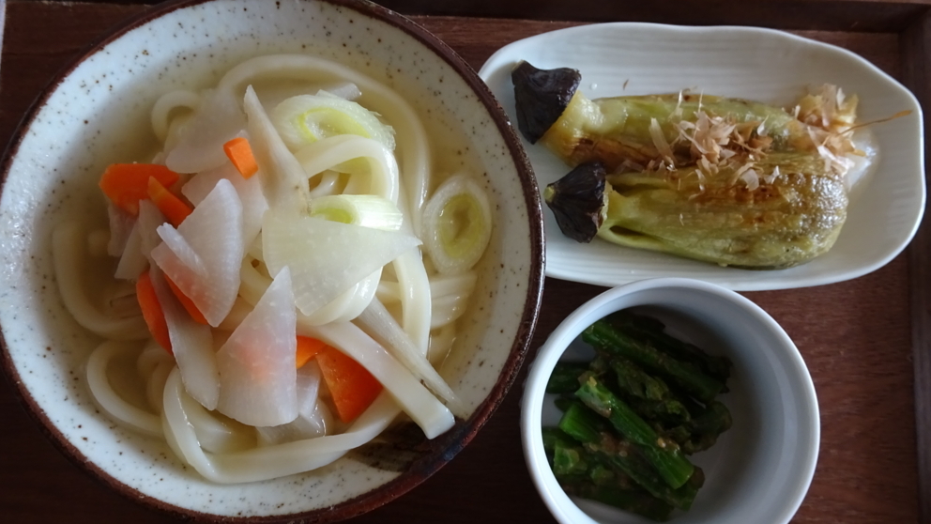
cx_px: 462
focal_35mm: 27
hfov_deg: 69.9
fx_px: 667
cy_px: 297
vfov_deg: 42.8
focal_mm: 4.1
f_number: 3.5
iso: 250
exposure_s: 1/30
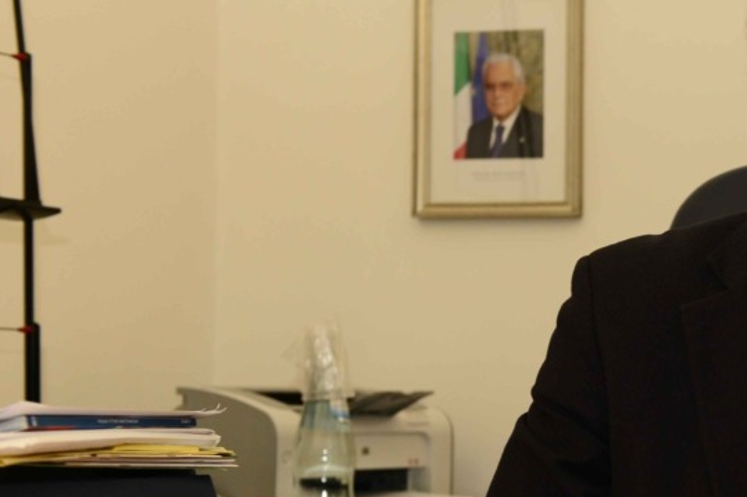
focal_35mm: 100
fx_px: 2074
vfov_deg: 13.6
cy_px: 350
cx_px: 878
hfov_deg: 19.3
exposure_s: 1/160
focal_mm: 42
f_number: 5
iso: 800
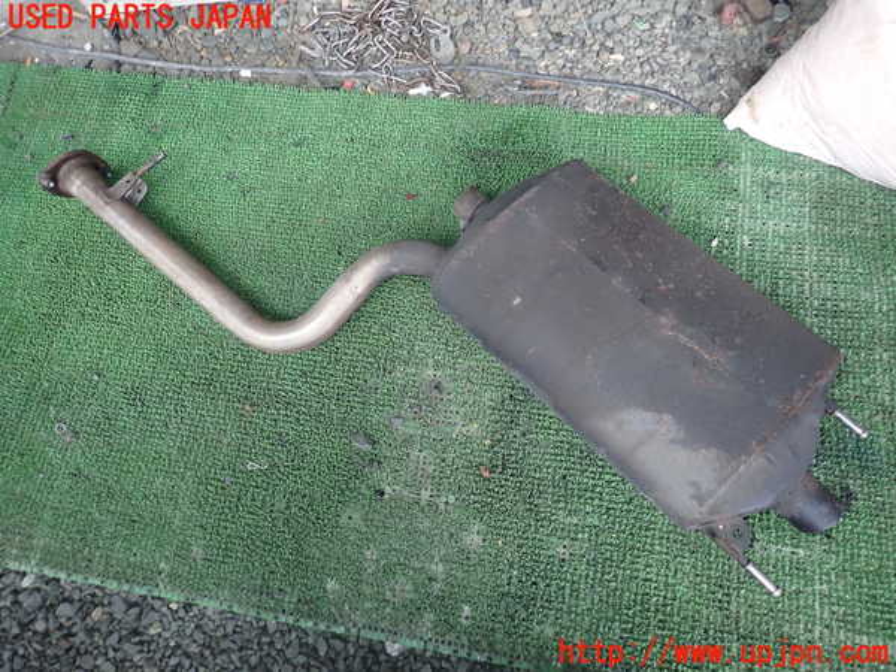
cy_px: 336
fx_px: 647
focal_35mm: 25
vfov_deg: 54.9
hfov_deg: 69.4
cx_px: 448
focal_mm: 4.5
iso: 200
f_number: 2
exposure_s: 1/40
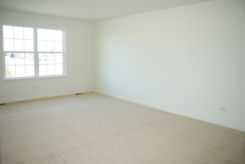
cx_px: 122
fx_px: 184
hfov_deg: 67.3
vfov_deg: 48.0
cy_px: 82
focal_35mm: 27
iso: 100
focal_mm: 18
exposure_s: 1/45
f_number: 3.5
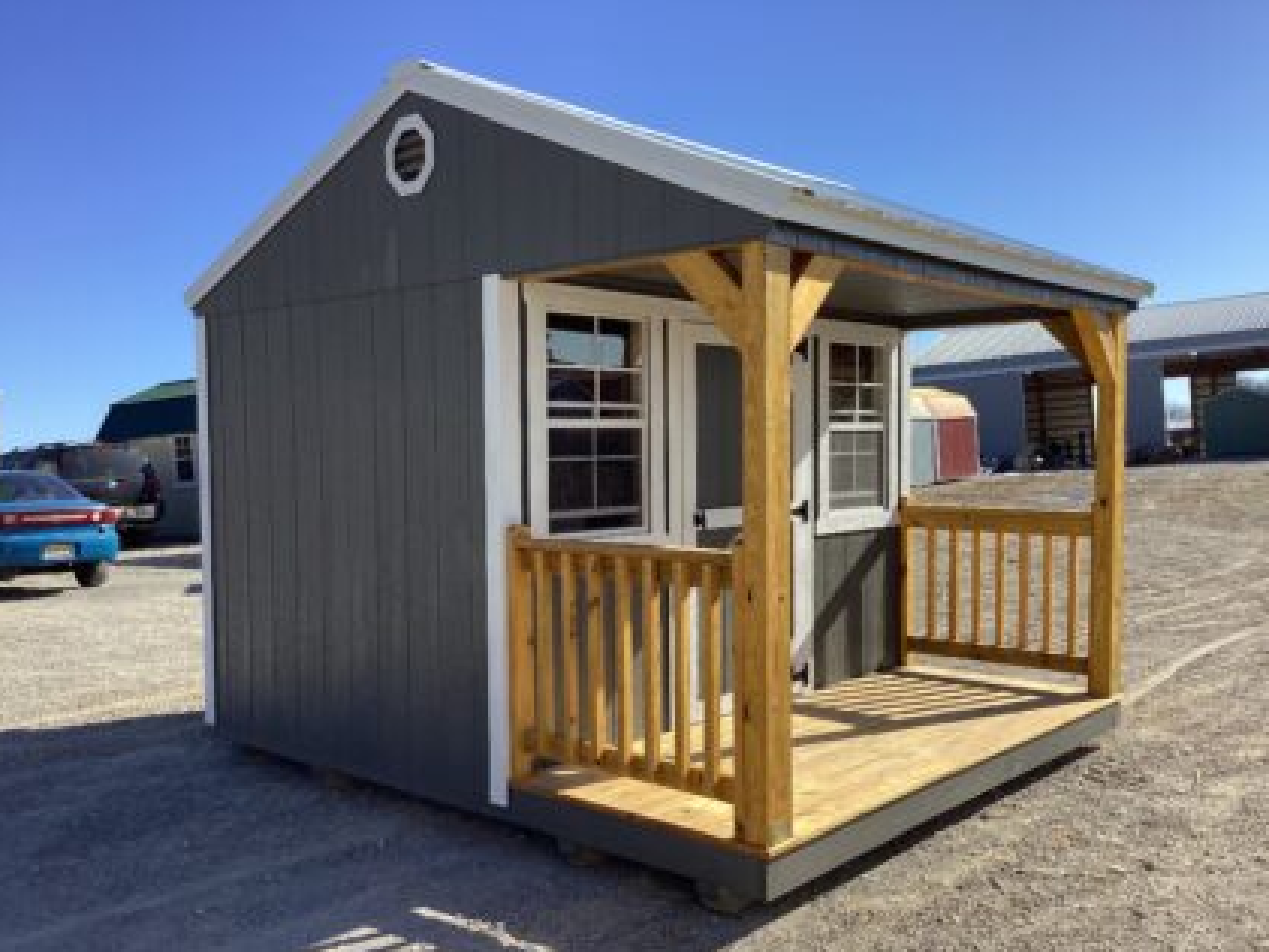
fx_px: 1173
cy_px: 485
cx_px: 647
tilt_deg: -1.4
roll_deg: +3.0
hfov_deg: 56.8
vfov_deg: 44.2
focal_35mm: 32
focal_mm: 3.3
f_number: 2.4
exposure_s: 1/994
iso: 25
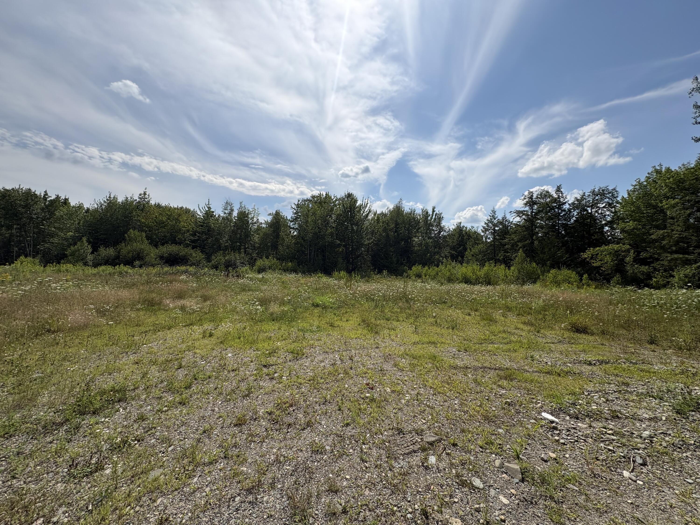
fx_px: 283
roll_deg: +1.0
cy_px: 262
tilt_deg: -1.5
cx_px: 350
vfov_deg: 85.7
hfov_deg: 102.1
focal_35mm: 14
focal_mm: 2.22
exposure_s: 1/4367
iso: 50
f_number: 2.2
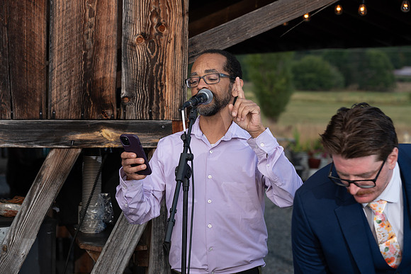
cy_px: 137
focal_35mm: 105
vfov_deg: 13.0
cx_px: 206
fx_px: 1199
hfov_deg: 19.5
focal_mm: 105
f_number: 6.3
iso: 250
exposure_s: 1/200
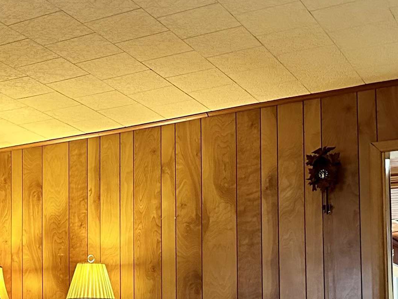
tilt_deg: +3.0
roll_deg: -1.5
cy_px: 300
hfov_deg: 26.8
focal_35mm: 70
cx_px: 35
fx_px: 805
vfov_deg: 20.3
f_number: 1.78
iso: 640
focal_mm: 6.86
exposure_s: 1/60
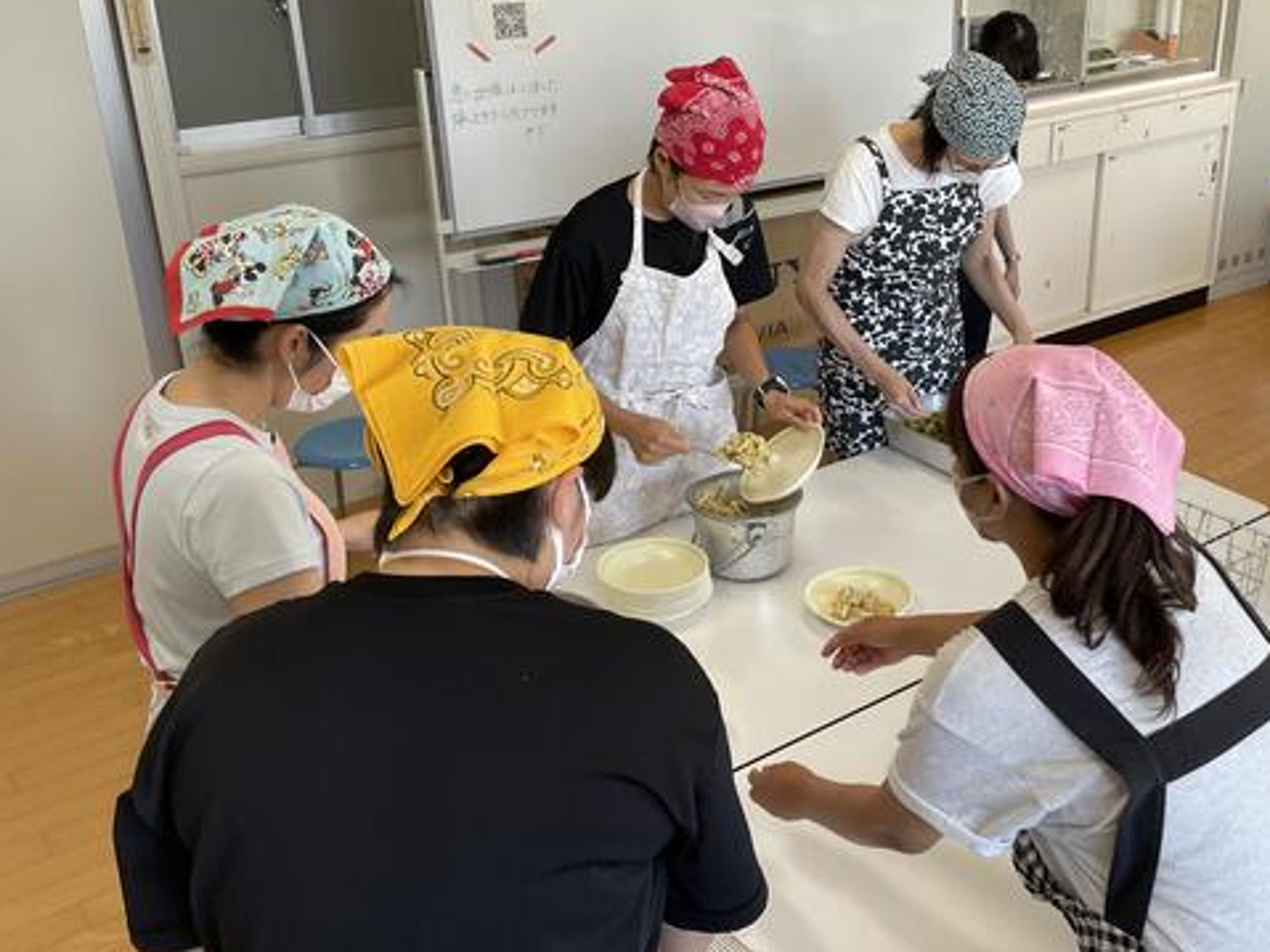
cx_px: 875
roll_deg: -0.8
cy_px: 428
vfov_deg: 37.7
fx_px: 1394
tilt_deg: -22.7
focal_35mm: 38
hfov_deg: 47.9
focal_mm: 4.2
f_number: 1.6
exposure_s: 1/120
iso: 50
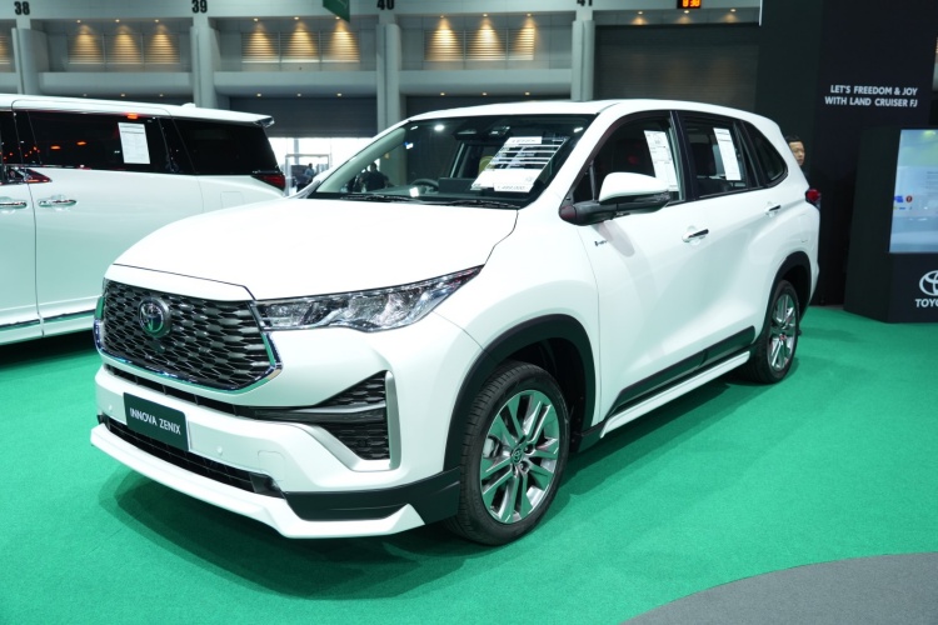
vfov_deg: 45.0
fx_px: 756
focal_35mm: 29
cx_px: 469
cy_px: 312
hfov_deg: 63.7
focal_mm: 29
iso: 1000
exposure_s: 1/125
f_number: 4
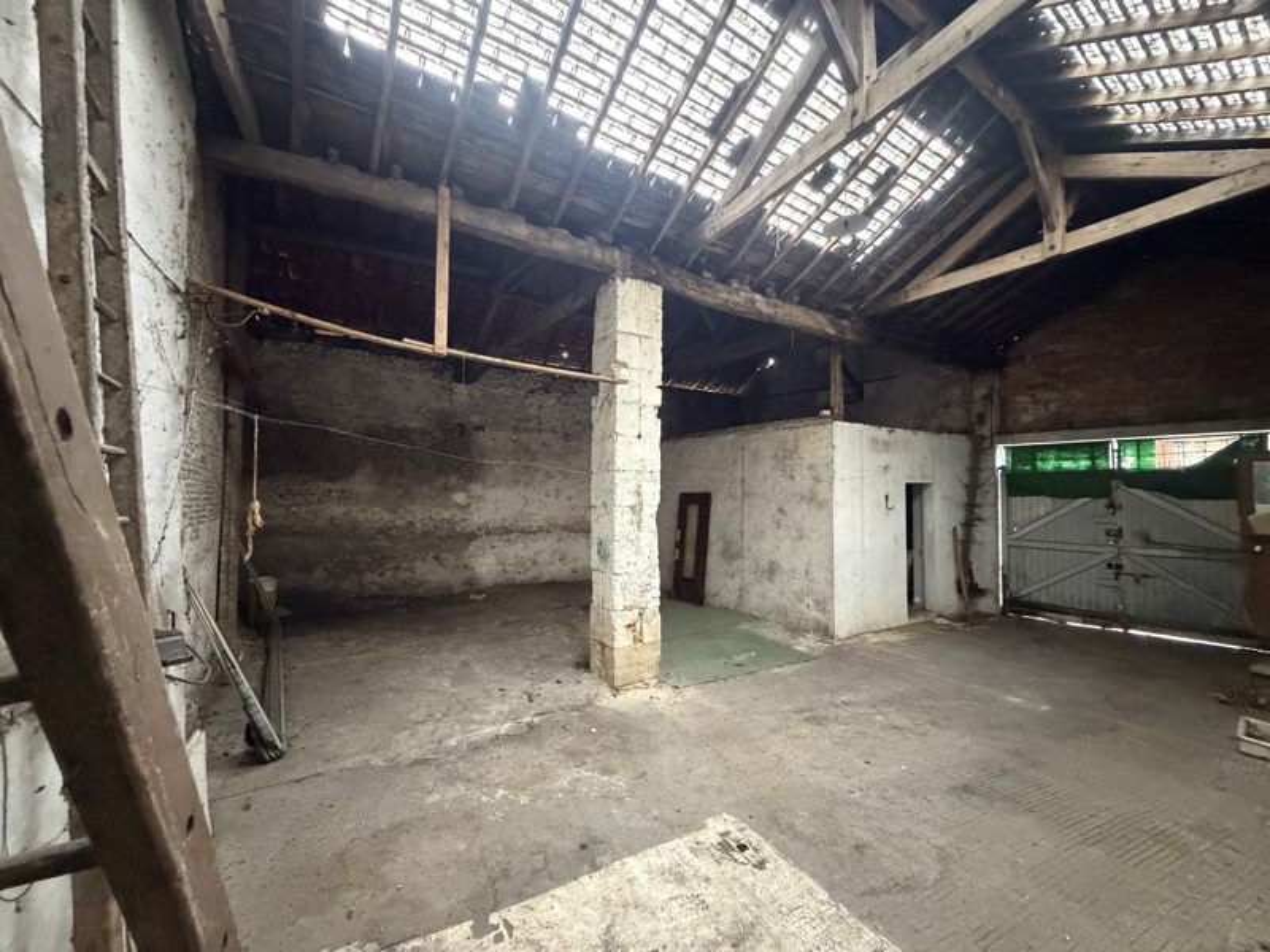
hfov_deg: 102.1
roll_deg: +0.3
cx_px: 635
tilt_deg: +2.1
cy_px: 476
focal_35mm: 14
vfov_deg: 85.7
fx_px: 514
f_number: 2.2
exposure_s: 1/60
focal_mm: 2.22
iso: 1250
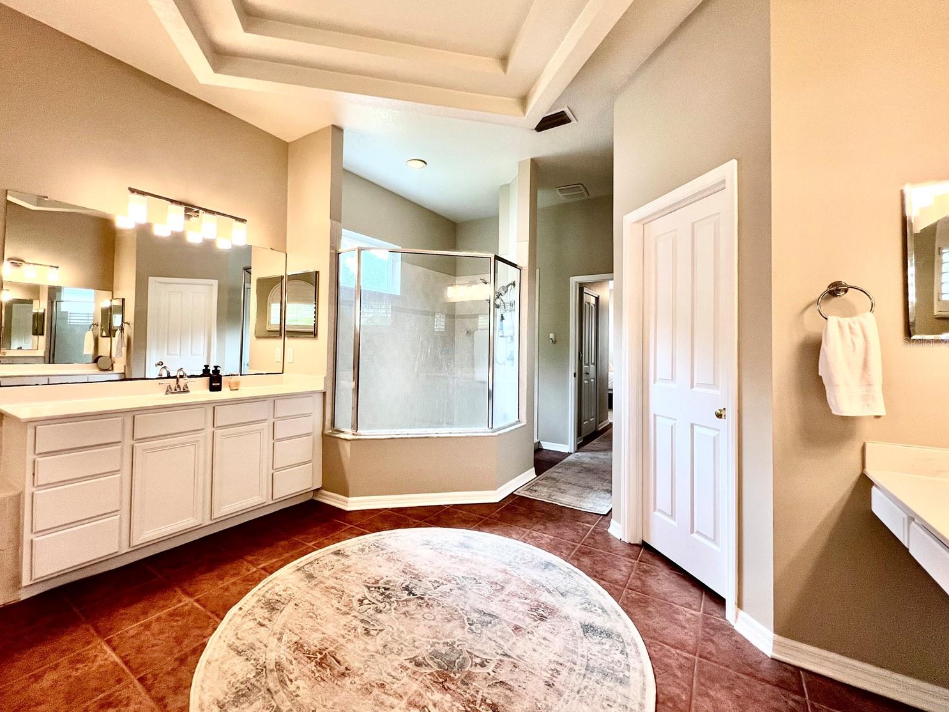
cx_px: 452
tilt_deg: +0.2
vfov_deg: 85.6
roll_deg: -0.7
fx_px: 384
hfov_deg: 102.0
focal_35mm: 14
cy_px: 341
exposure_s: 1/120
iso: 200
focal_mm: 1.57
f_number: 1.8
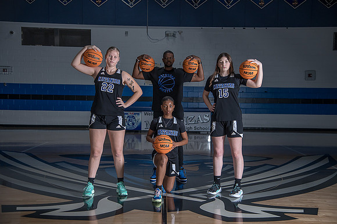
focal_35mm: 48
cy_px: 112
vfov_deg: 28.0
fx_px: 449
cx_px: 168
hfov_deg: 41.1
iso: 640
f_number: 4
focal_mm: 48
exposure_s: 1/200
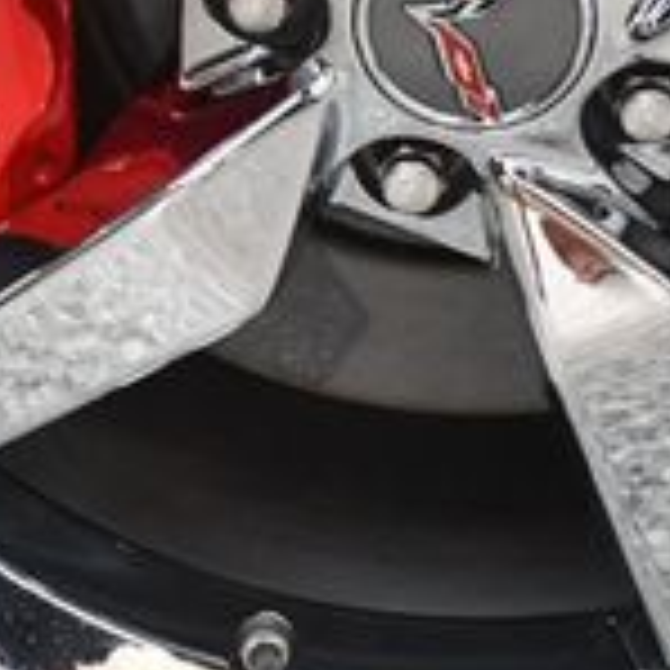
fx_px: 5978
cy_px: -54
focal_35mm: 273
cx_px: 441
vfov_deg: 6.4
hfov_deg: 6.4
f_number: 4.8
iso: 3200
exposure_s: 1/125
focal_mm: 50
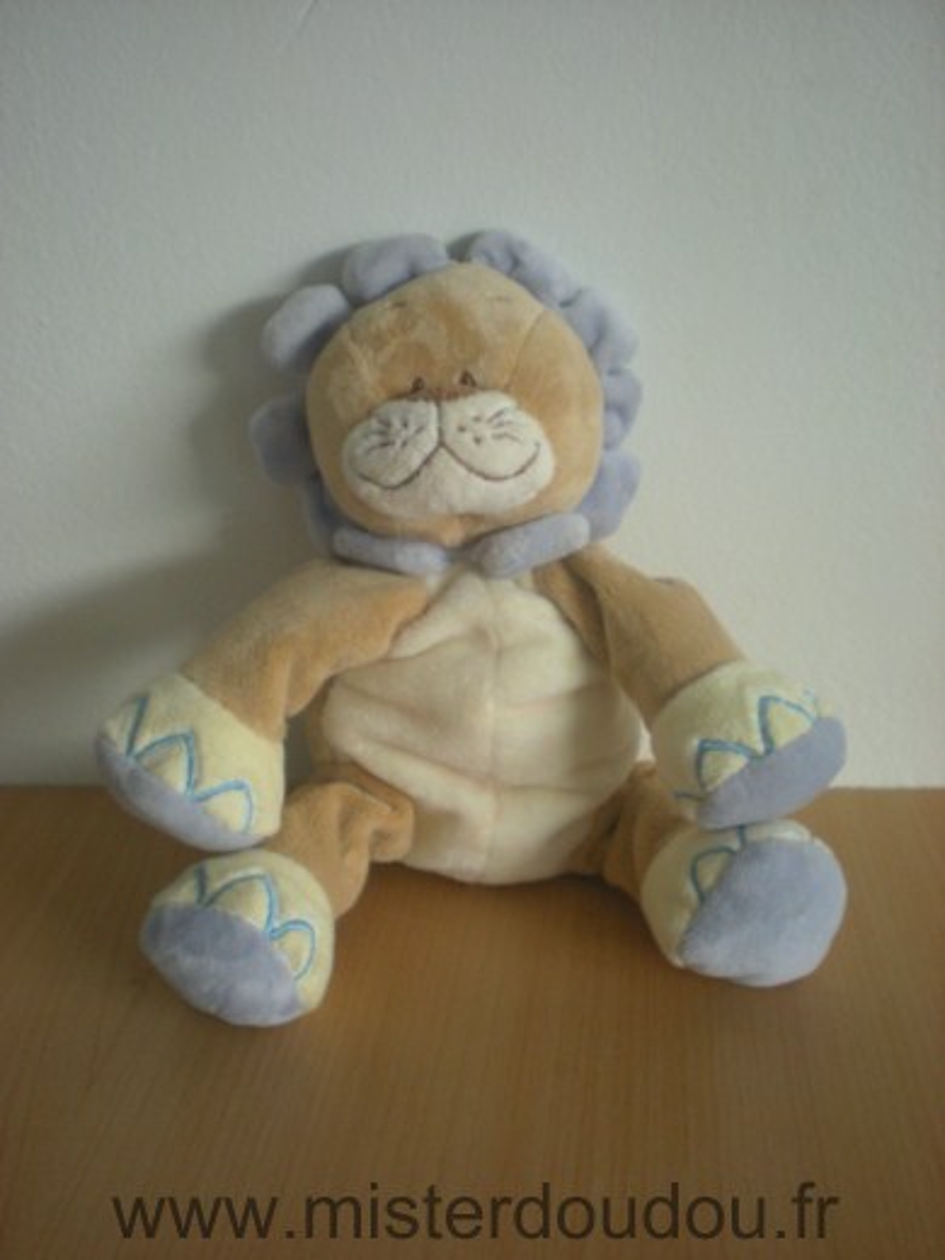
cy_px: 630
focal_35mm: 38
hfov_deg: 37.7
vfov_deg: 49.0
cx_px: 472
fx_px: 1383
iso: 200
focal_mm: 6.3
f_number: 3.1
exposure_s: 1/28.1
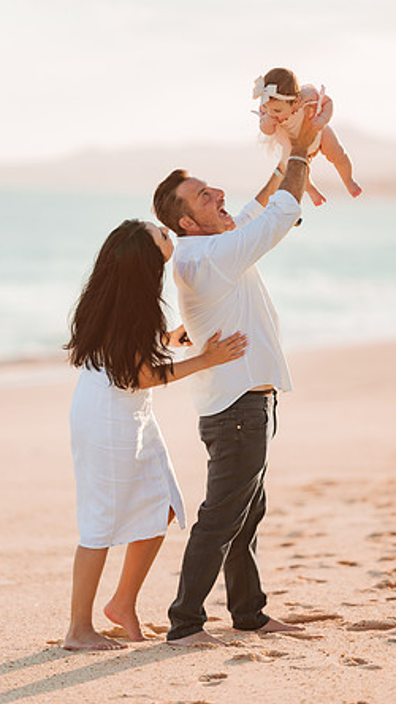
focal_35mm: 143
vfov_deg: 15.0
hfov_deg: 8.5
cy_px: 354
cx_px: 179
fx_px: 2672
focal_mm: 135
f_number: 1.8
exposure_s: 1/3200
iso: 100
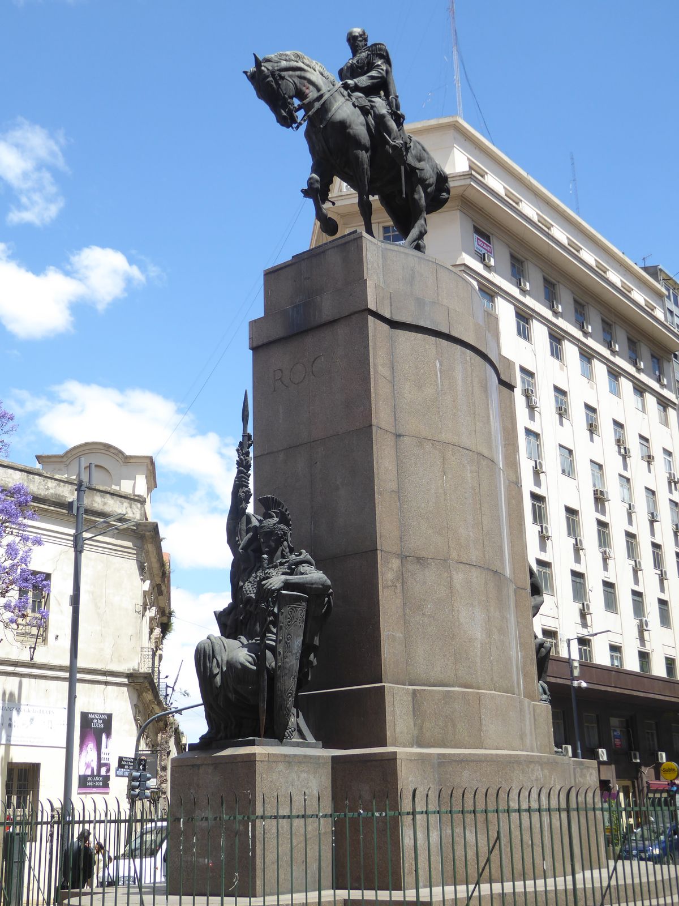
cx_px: 340
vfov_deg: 41.2
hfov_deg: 31.5
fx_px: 1203
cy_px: 453
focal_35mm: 46
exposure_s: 1/400
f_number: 3.9
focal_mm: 7.8
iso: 80
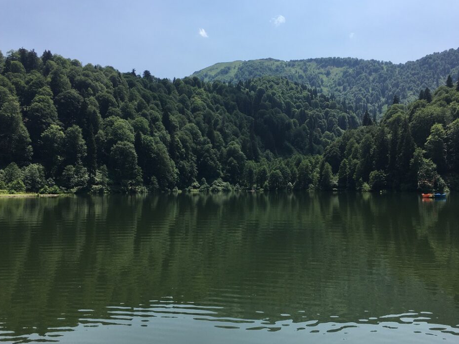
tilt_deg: +2.6
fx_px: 424
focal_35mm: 32
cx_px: 233
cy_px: 166
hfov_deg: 56.8
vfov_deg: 44.2
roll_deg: +0.2
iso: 25
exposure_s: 1/1508
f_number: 2.2
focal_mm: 4.15
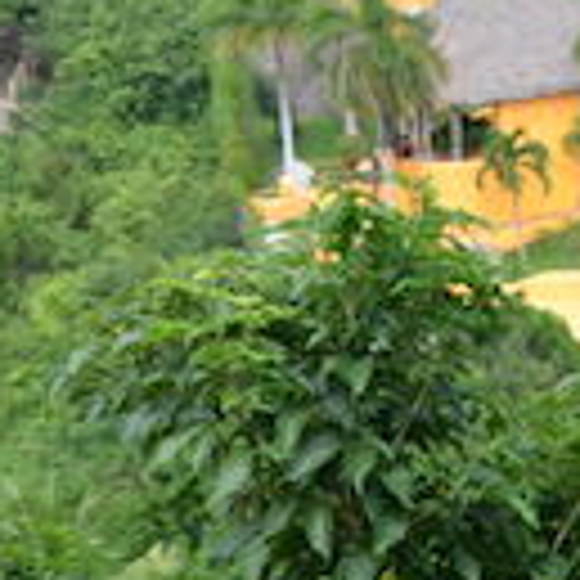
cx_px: 1744
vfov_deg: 6.5
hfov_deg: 6.0
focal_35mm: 269
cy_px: 103
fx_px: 5099
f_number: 8
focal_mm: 34
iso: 200
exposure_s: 1/250
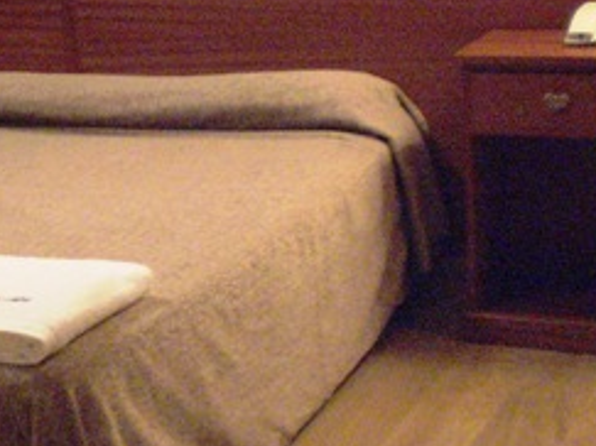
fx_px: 1618
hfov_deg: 20.0
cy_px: 154
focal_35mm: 94
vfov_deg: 15.7
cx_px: -44
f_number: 3.1
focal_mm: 6.3
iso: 800
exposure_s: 1/15
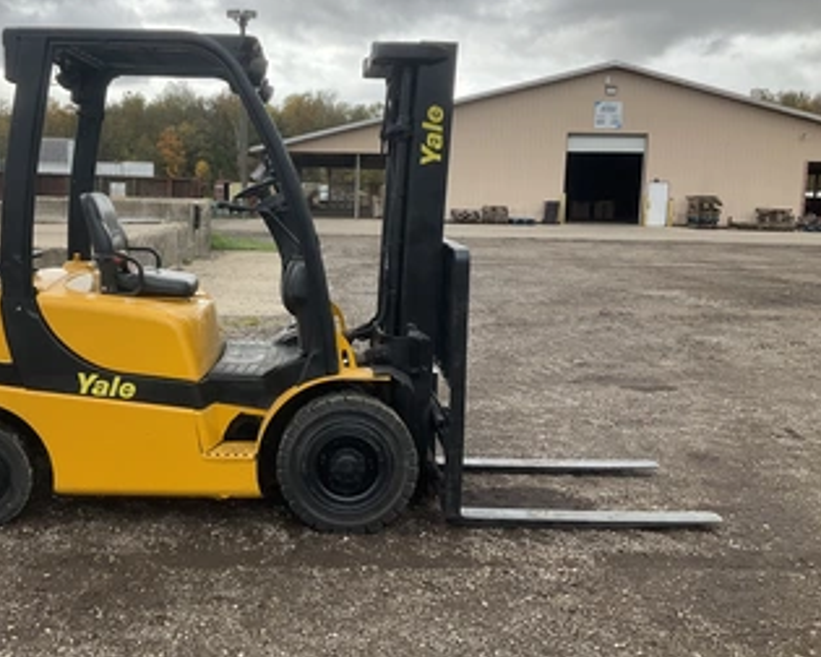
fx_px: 875
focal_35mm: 36
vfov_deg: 41.1
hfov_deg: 49.7
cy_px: 300
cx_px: 302
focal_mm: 3
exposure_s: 1/504
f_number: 1.8
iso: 25
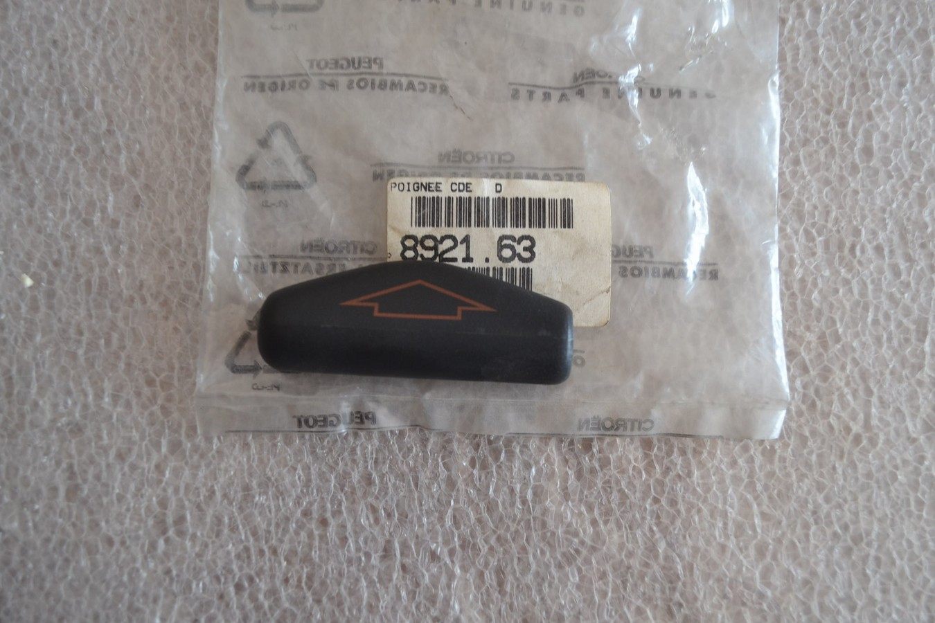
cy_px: 312
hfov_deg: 53.1
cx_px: 468
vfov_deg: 36.9
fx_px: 935
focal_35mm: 36
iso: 400
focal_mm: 24
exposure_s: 1/80
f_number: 4.5
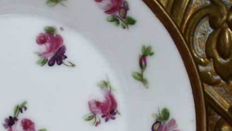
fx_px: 1052
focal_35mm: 171
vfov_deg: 7.1
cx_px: 3
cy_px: 128
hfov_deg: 12.4
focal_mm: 38
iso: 180
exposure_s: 1/125
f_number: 4.8
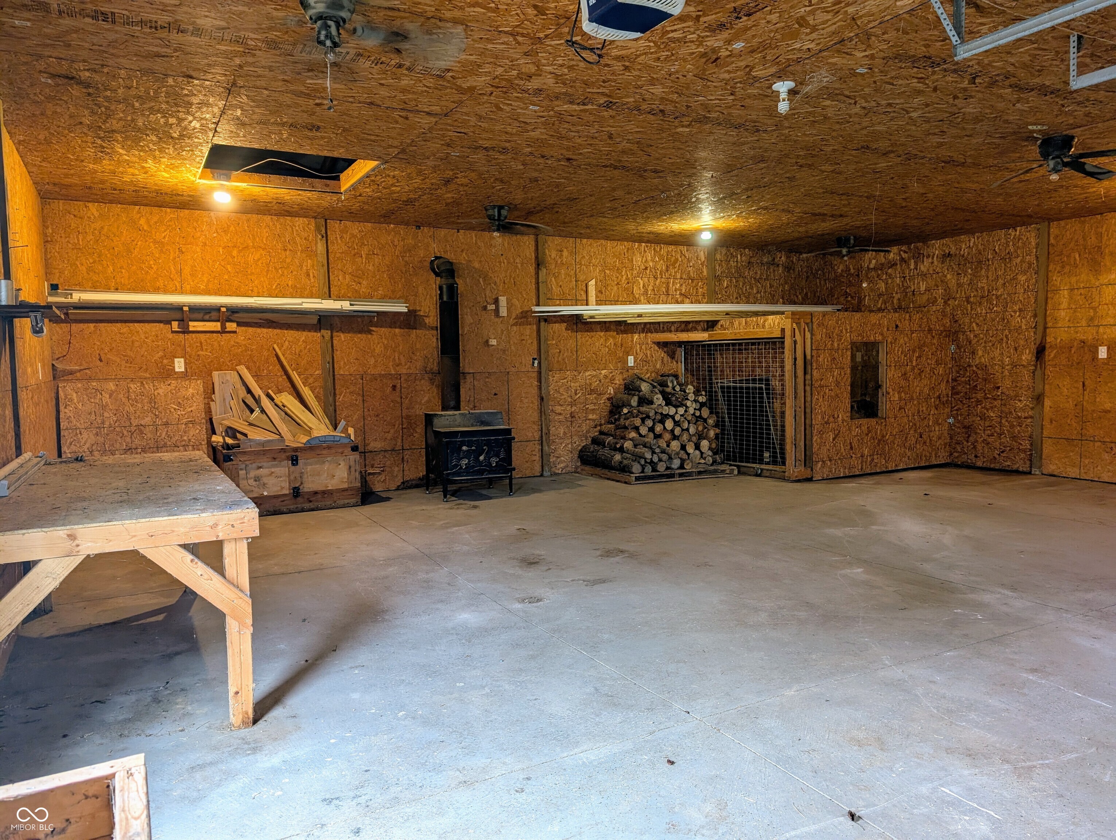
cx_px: 558
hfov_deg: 71.5
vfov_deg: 56.9
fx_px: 775
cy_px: 420
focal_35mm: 24
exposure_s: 1/39.6
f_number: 1.68
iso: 22
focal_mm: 6.9
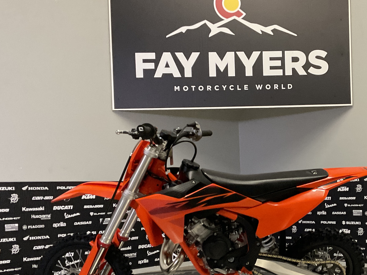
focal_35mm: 53
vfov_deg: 27.4
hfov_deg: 35.5
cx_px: 265
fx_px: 562
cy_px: 185
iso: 200
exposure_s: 1/60
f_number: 1.8
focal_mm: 3
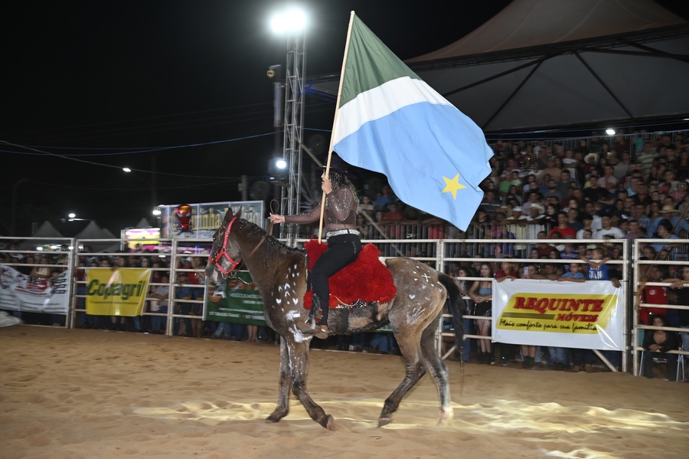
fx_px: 918
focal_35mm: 48
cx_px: 344
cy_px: 230
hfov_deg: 41.1
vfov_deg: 28.0
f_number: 4
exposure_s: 1/60
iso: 1000
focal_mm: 48
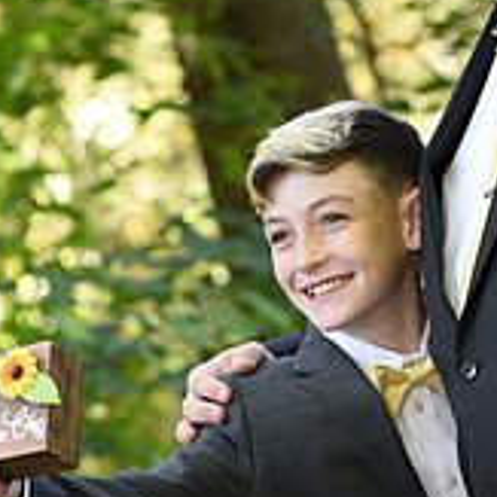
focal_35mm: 257
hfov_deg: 6.8
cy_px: 497
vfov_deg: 6.8
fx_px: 4175
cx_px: 456
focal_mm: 85
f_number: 4
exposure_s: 1/200
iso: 500
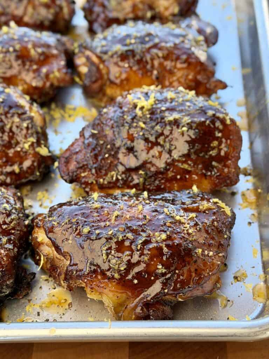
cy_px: 180
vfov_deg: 39.7
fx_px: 497
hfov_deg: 30.3
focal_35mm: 48
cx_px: 134
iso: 80
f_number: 1.78
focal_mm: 6.76
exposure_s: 1/534
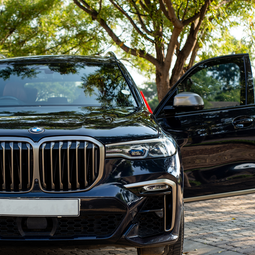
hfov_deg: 21.9
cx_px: 49
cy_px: 142
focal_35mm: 78
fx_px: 650
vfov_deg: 22.2
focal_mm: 50
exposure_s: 1/250
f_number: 4.5
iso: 100
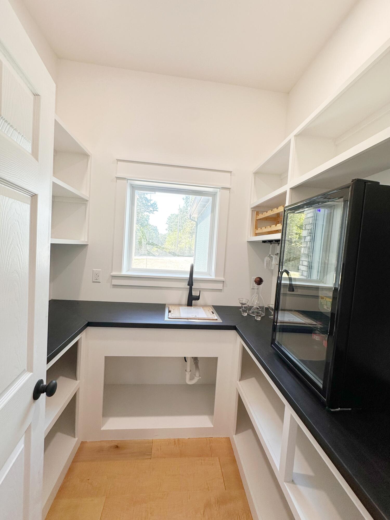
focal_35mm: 14
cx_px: 195
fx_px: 210
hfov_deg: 85.7
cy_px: 260
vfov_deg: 102.1
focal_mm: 2.22
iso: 64
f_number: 2.2
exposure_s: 1/120
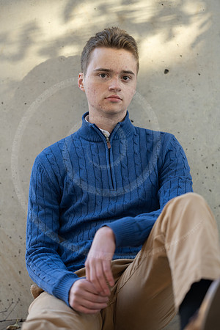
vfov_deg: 23.9
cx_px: 110
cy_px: 165
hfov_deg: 16.1
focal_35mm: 85
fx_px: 779
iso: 100
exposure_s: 1/160
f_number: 1.8
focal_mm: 85
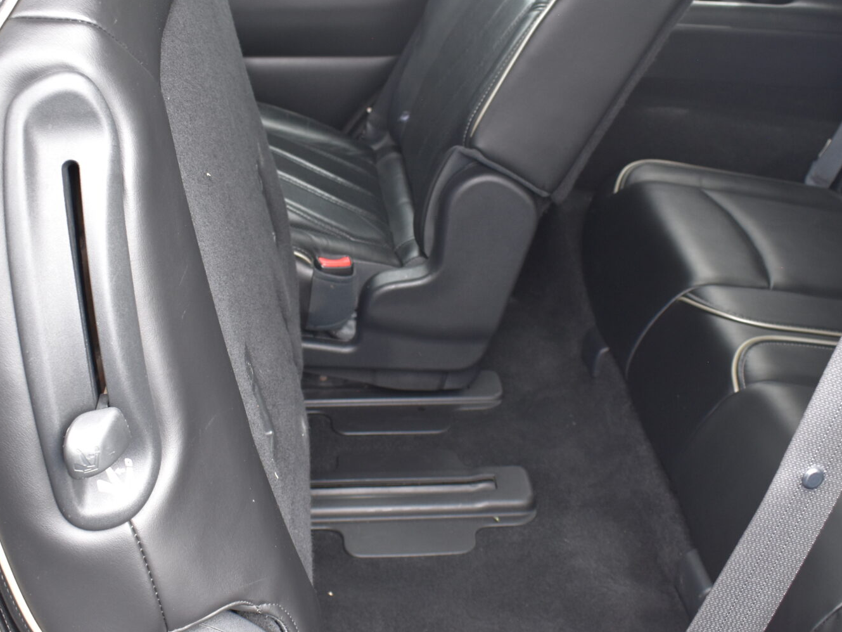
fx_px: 1216
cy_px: 244
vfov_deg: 29.0
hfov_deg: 38.1
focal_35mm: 50
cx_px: 371
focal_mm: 18
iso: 400
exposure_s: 1/80
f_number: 4.5
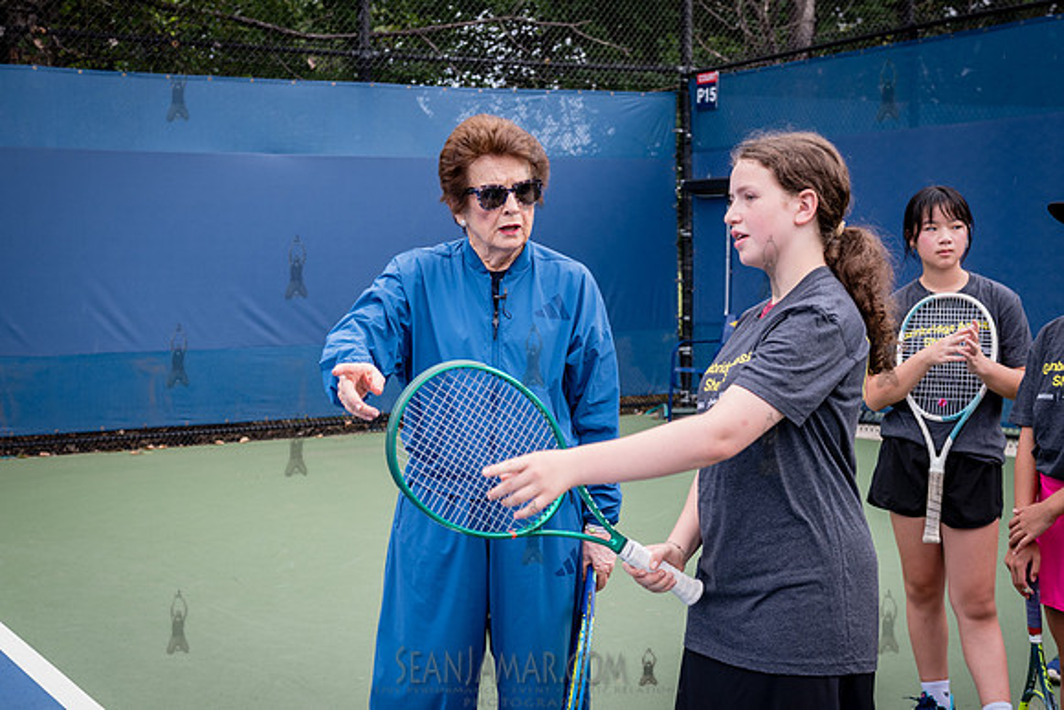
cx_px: 543
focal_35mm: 54
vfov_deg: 25.0
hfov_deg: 36.9
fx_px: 1596
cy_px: 434
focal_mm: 40
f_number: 4.5
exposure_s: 1/400
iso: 400
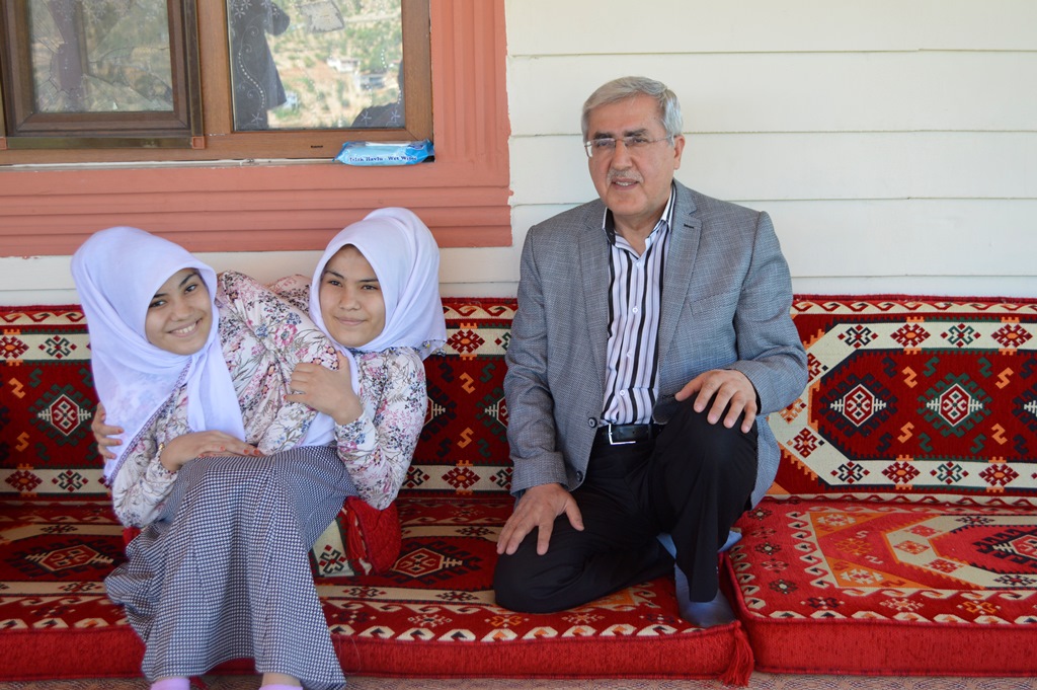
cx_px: 518
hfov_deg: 43.6
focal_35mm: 45
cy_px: 345
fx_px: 1295
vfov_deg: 29.8
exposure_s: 1/100
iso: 400
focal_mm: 30
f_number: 5
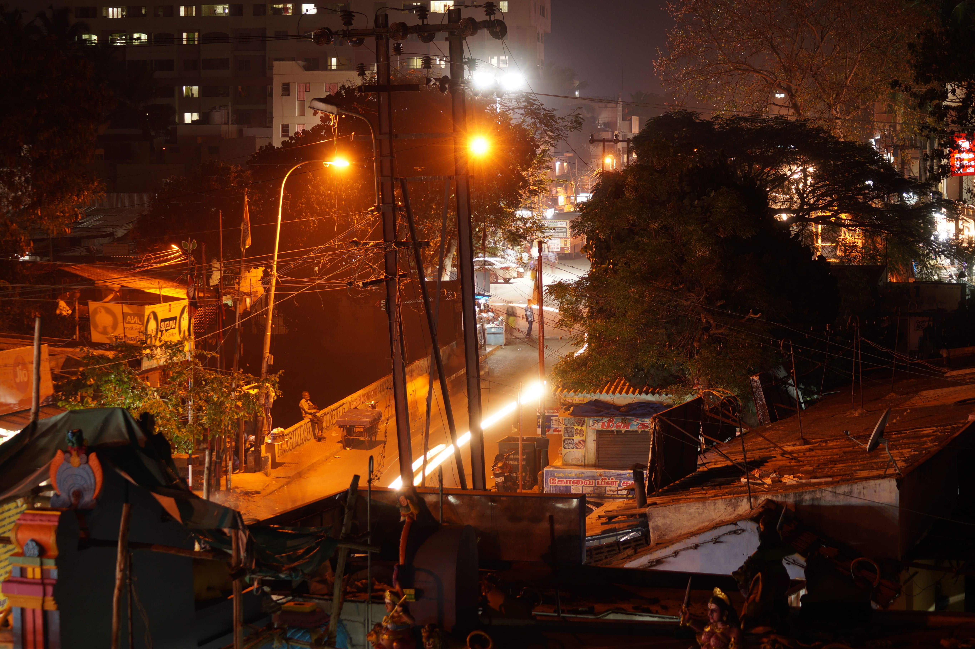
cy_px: 324
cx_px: 488
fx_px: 2233
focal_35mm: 82
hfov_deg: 24.6
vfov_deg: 16.5
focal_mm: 55
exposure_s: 4
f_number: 5.6
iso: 100
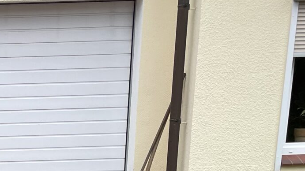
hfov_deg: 19.0
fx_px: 849
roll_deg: +1.1
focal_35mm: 105
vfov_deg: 10.3
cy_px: 376
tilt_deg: -18.0
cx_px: -84
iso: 32
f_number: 1.6
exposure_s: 1/1416
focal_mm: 4.2
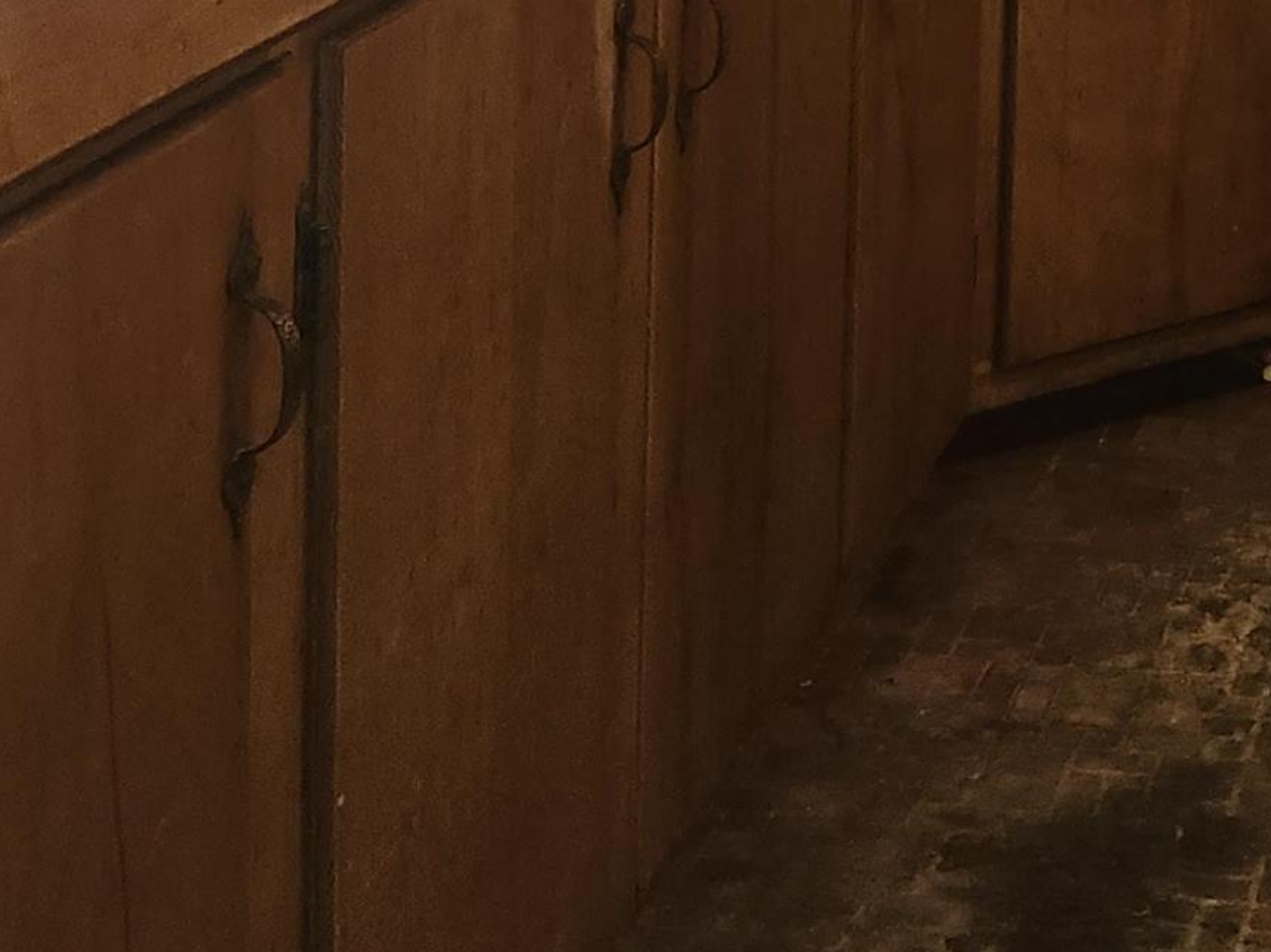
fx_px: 3010
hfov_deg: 22.2
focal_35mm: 82
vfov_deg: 16.3
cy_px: -519
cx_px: 1488
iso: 160
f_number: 1.8
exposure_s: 1/24
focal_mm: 5.54
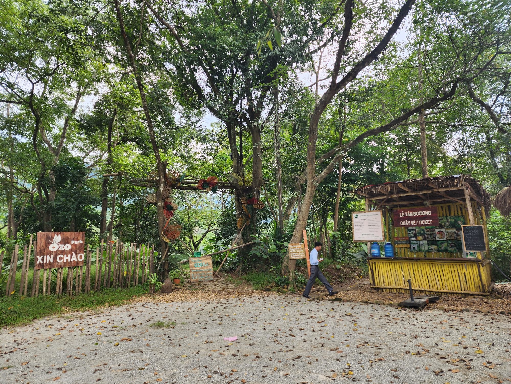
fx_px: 340
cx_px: 256
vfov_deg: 58.9
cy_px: 192
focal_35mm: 23
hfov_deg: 73.9
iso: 12
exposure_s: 1/216
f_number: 1.8
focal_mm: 6.4
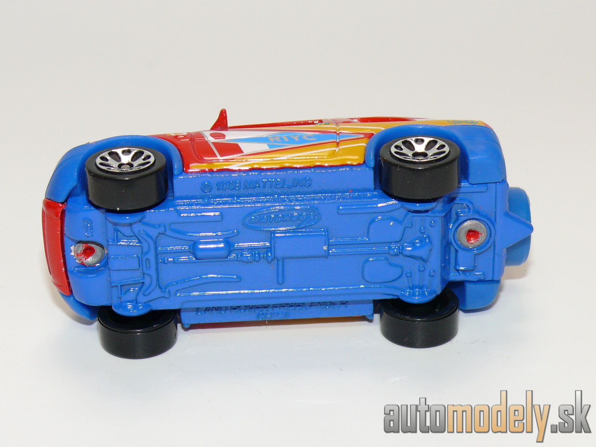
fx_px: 1773
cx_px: 298
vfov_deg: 14.4
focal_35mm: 103
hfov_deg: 19.1
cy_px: 224
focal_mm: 13.5
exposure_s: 1/30
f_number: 4
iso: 100
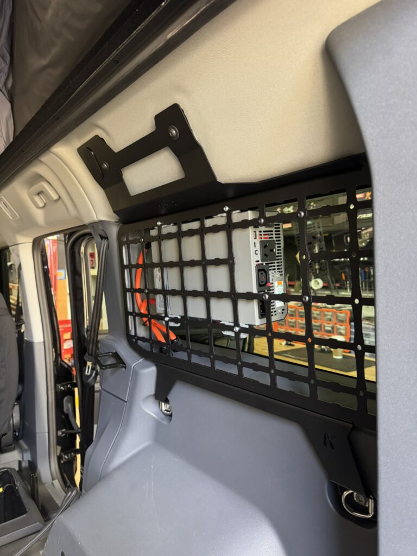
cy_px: 278
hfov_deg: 56.8
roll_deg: +1.5
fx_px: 385
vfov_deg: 71.6
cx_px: 208
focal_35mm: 24
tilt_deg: -2.3
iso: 500
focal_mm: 6.76
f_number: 1.78
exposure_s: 1/59
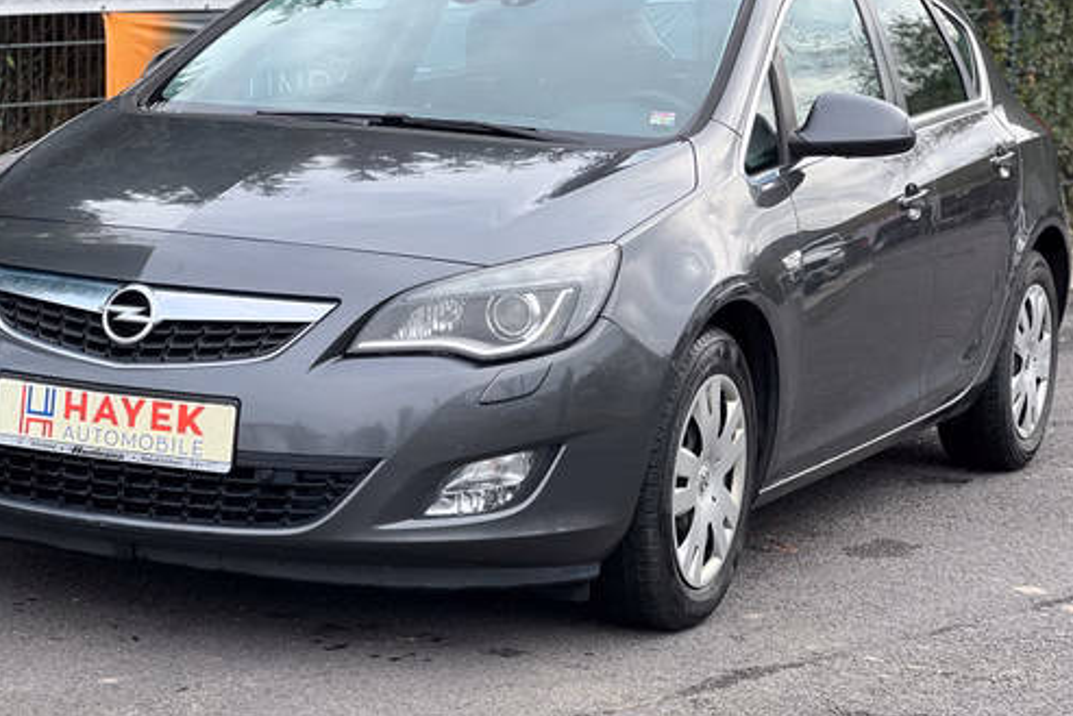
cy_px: 340
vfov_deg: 13.2
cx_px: 501
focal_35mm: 104
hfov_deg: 19.6
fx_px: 3101
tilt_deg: -9.1
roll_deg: -1.5
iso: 20
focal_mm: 9
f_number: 2.8
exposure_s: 1/133
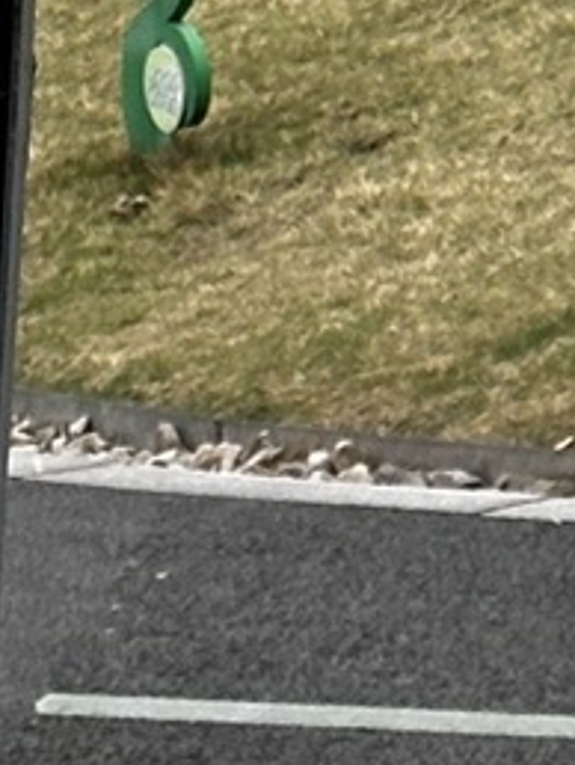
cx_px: 1129
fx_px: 8225
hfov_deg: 4.0
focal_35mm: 372
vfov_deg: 5.1
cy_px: -1423
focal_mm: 6.86
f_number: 1.78
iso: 64
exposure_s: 1/612
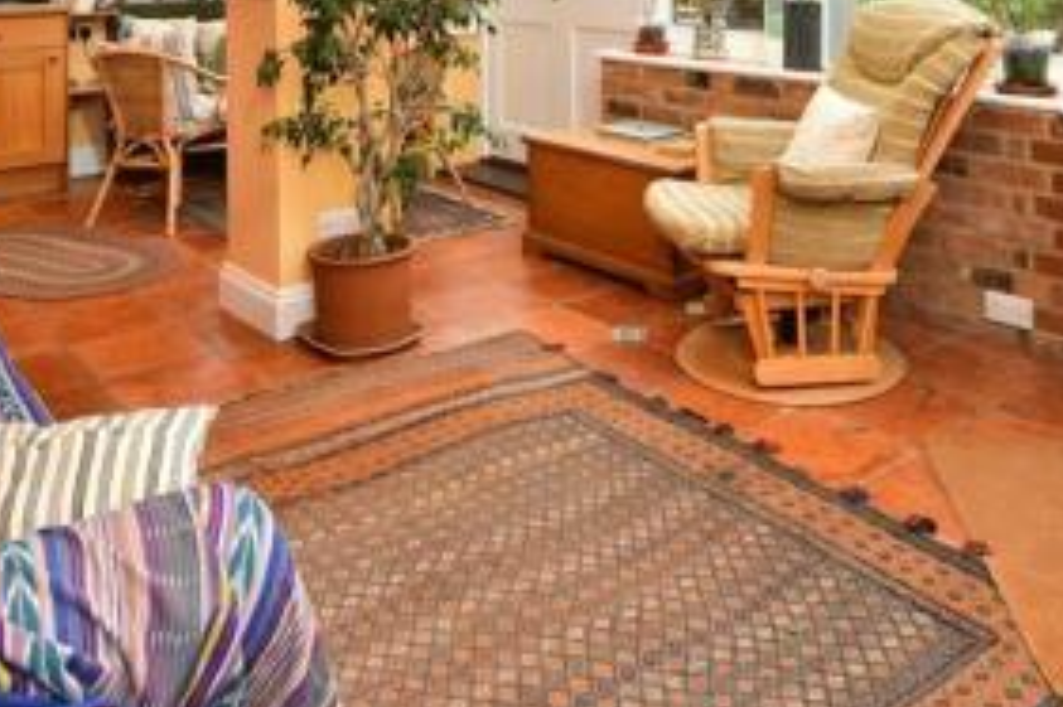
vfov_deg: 32.8
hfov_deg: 54.4
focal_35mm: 35
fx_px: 1033
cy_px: -85
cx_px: 583
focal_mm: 10
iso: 500
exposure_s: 1/100
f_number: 5.6
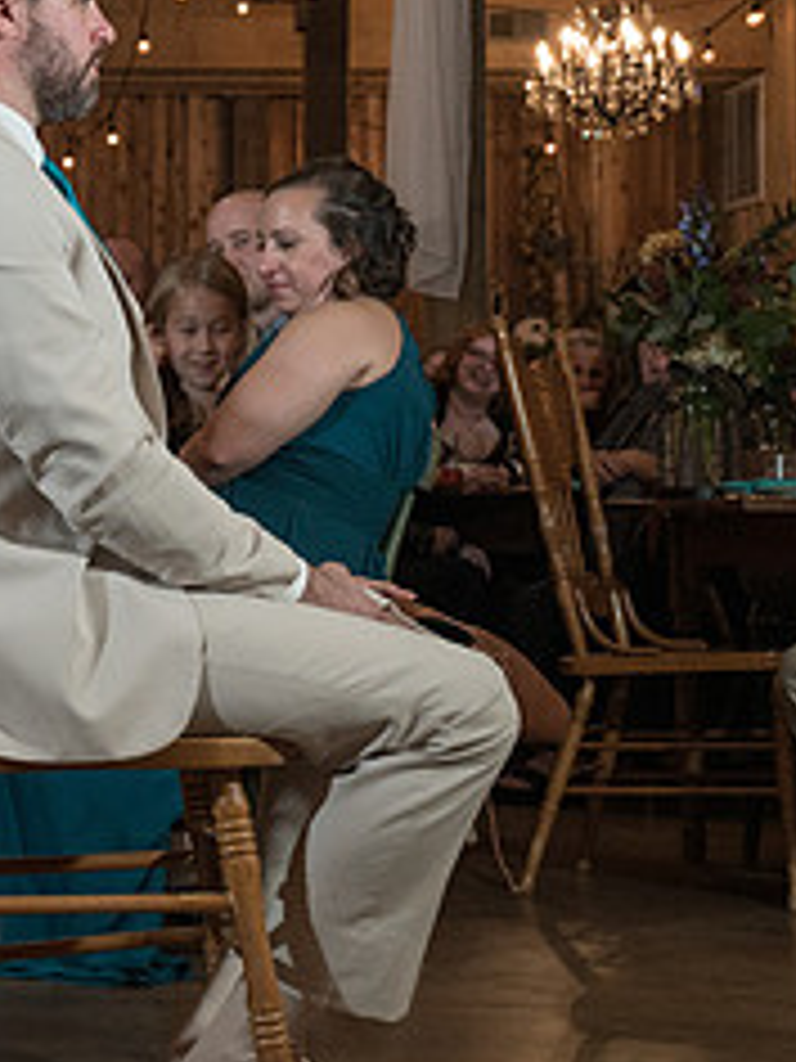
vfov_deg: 20.6
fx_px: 2913
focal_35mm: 95
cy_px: 389
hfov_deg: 14.8
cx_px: -266
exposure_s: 1/200
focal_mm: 38
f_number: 5.6
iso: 2000
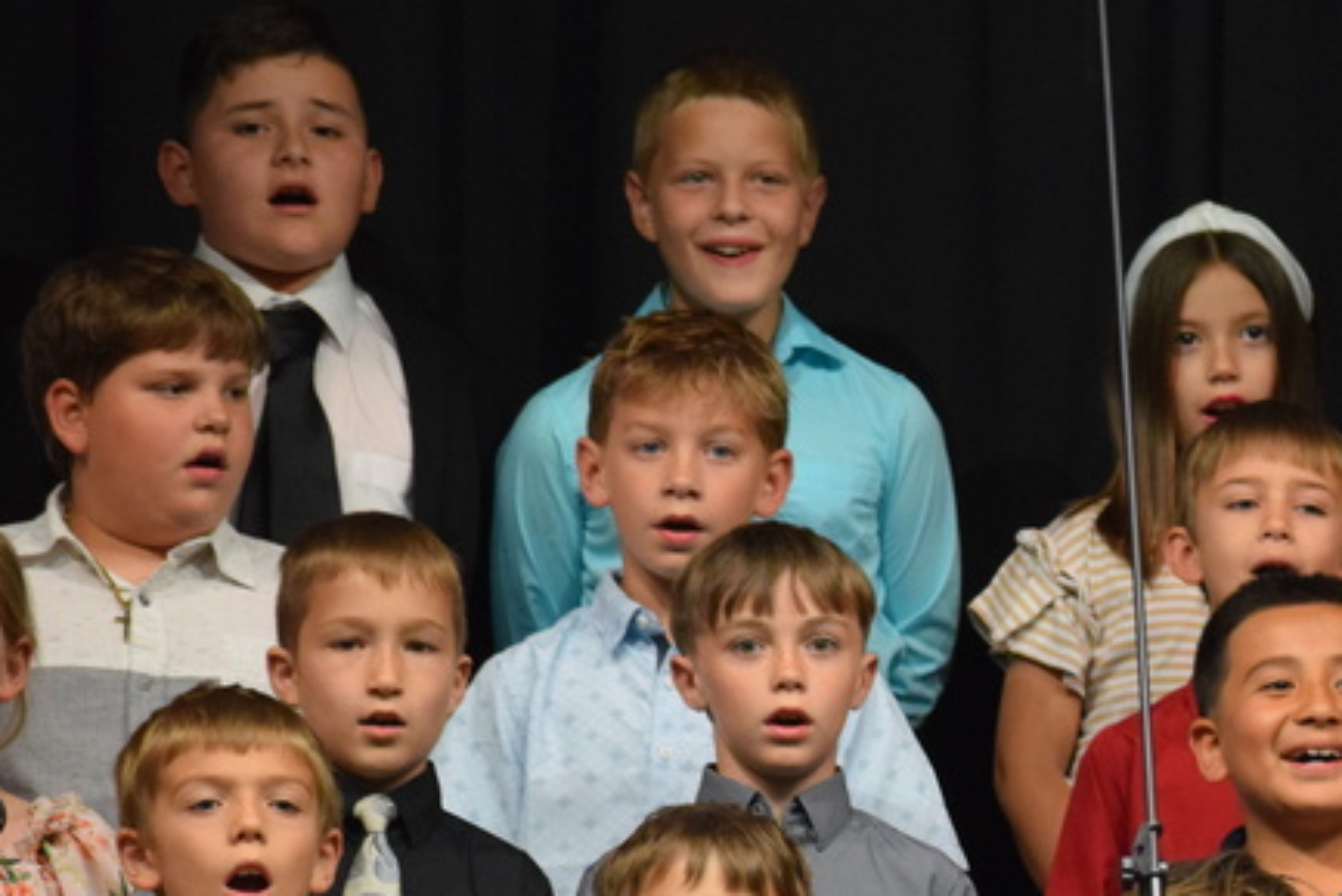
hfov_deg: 4.8
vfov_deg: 3.2
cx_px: 1509
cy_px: 953
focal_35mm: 426
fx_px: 15885
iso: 2200
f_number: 4.8
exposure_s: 1/125
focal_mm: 120
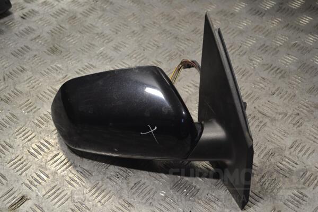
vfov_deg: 25.1
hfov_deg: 36.9
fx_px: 477
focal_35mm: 54
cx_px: 159
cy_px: 106
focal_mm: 36
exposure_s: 1/125
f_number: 5.3
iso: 400
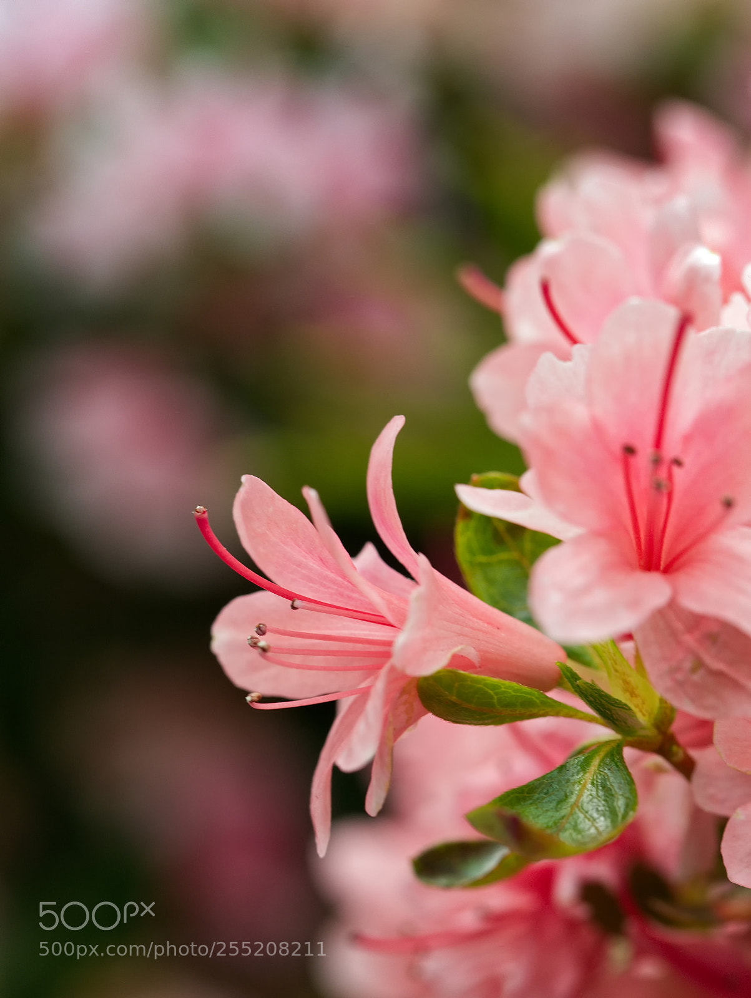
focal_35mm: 120
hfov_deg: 12.4
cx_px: 376
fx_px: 3466
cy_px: 499
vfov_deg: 16.4
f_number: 4
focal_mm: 60
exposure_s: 1/125
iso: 200
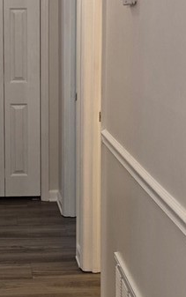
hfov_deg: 17.3
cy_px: 98
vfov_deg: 27.7
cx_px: 6
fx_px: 599
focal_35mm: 74
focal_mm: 5.4
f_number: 1.8
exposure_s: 1/120
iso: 125
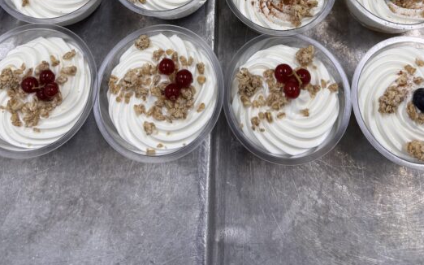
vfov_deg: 28.4
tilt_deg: -64.1
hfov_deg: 50.4
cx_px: 214
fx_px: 451
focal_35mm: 39
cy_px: -56
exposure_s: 1/100
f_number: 1.78
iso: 64
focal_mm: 6.76
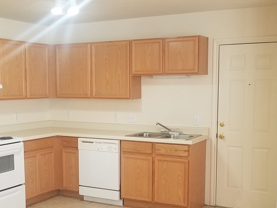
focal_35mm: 51
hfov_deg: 37.4
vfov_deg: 28.6
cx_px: 119
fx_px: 408
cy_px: 116
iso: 200
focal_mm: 4.2
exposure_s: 1/60
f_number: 1.7
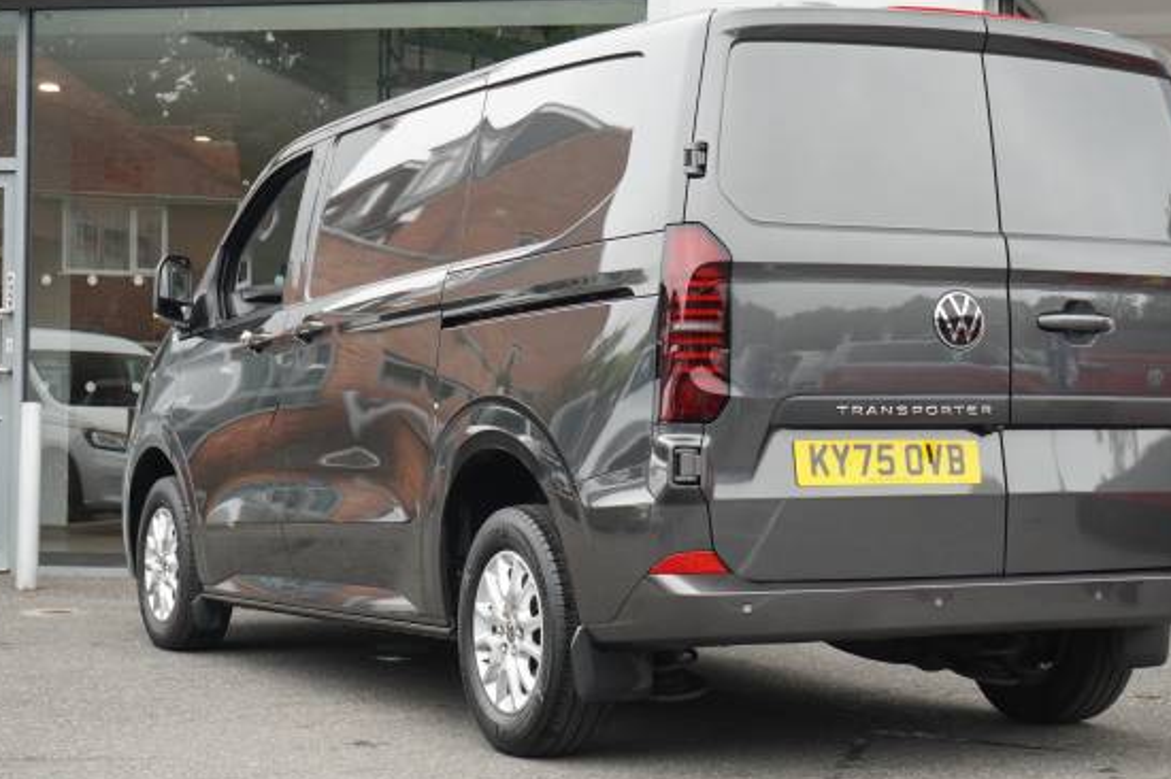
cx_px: 649
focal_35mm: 72
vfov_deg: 19.0
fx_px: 2327
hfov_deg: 28.2
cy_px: 409
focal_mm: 41
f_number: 5.6
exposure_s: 1/160
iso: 640
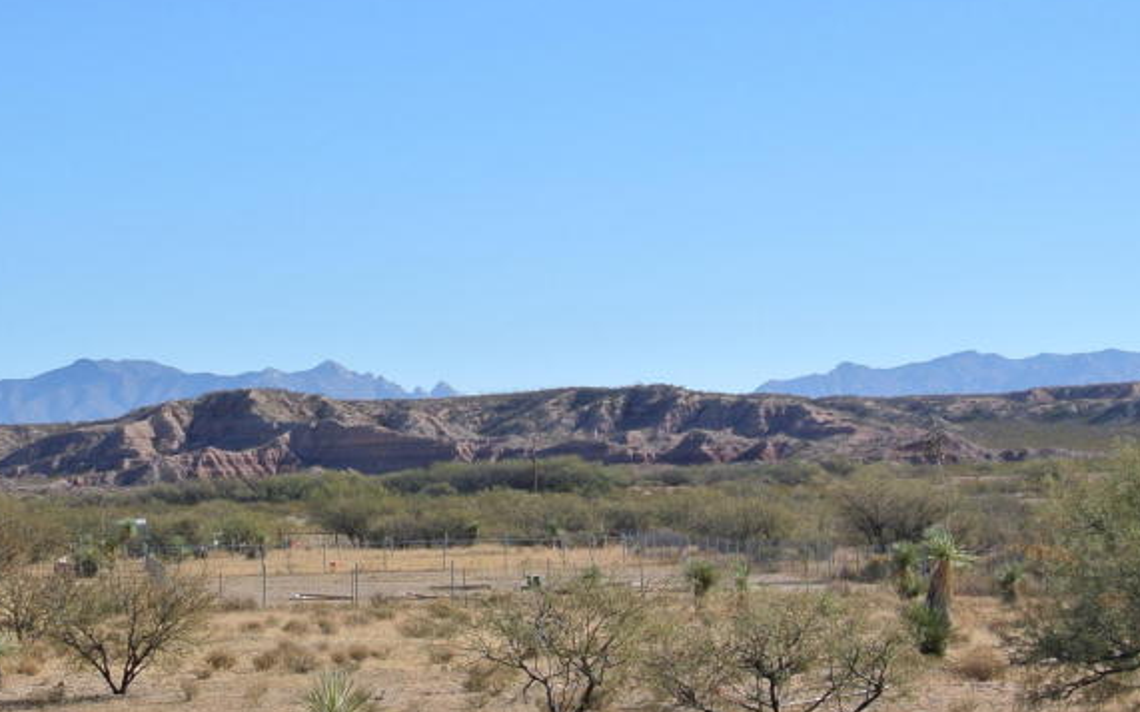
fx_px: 3884
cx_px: 157
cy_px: 576
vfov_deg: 10.5
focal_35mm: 125
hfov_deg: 16.5
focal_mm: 22.7
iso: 100
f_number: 5
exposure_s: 1/640
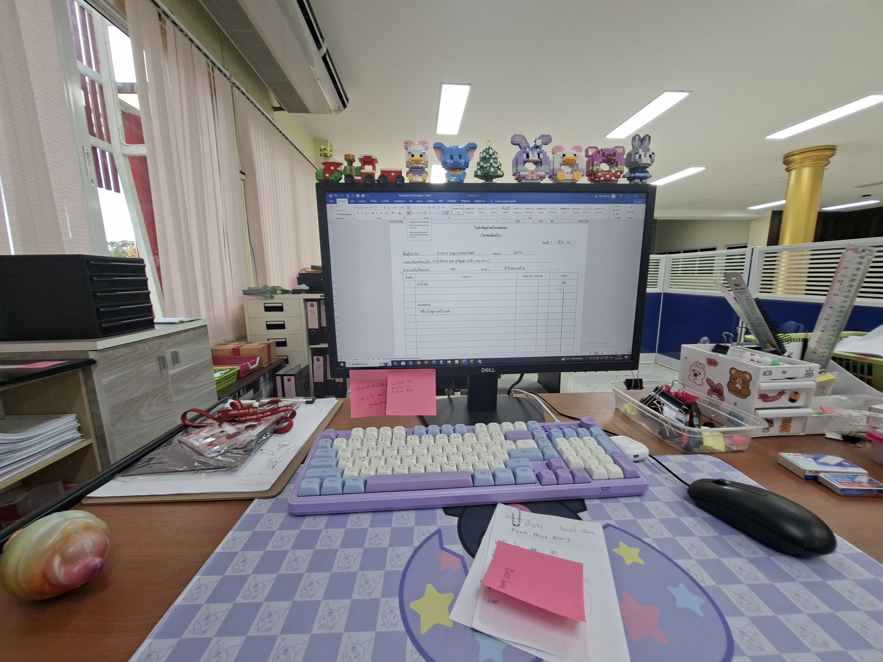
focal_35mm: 13
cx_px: 442
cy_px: 331
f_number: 2.2
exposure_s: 1/50
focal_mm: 1.74
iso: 64
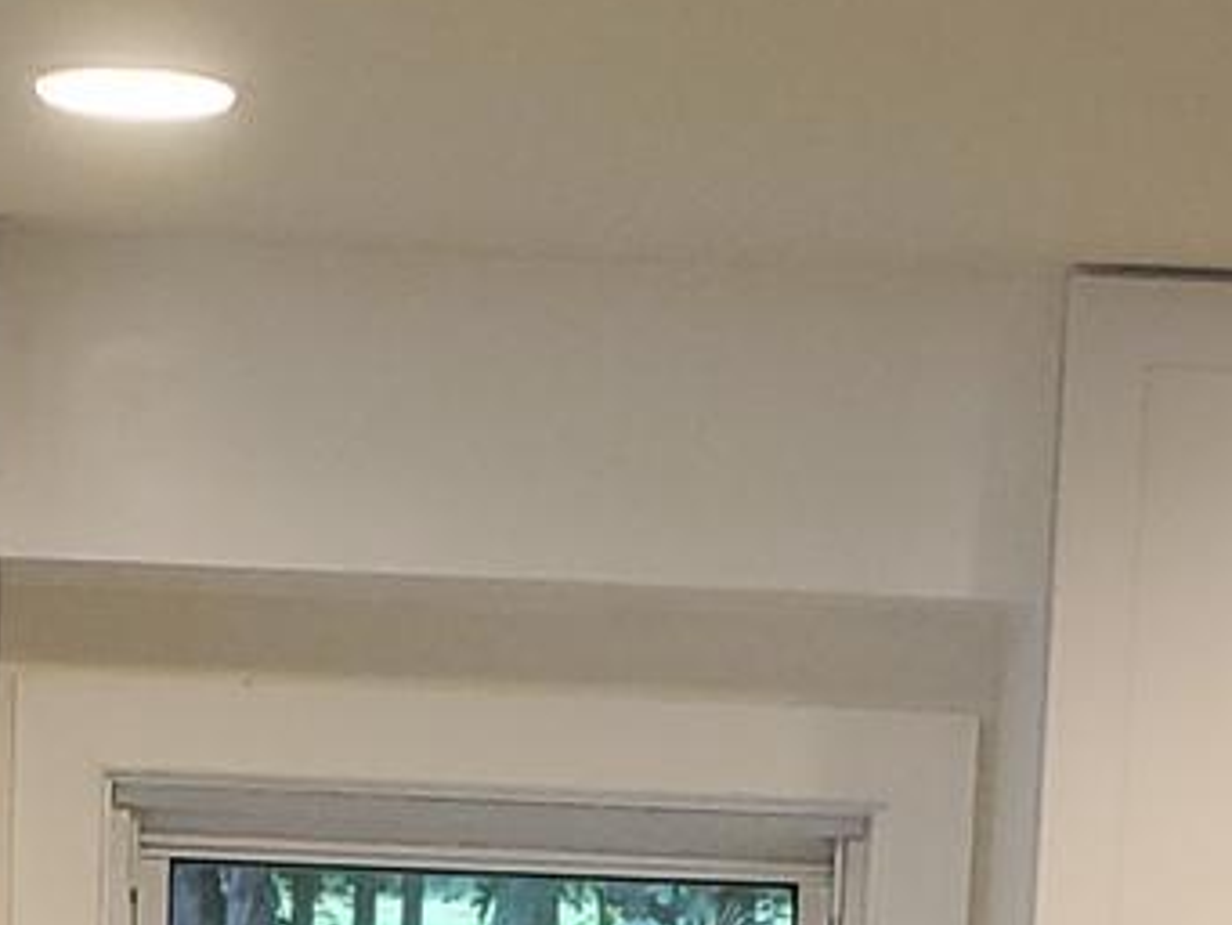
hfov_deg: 12.7
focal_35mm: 156
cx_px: 488
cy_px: 2435
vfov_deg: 8.5
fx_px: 5554
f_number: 2.4
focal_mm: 4.3
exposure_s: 1/24
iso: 125
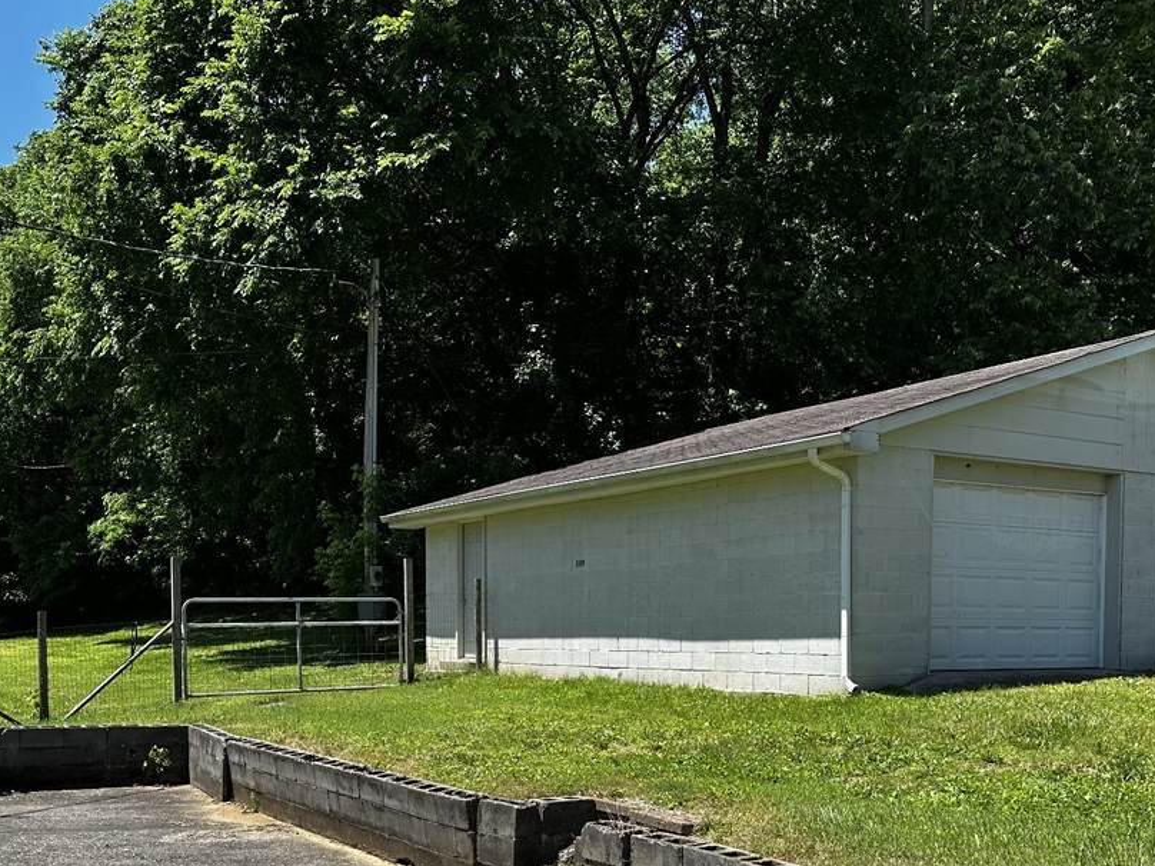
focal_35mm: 38
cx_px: 545
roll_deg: -0.7
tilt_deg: -1.6
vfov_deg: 36.7
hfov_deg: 49.0
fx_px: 1268
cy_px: 663
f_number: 1.78
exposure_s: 1/2525
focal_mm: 6.86
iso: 80
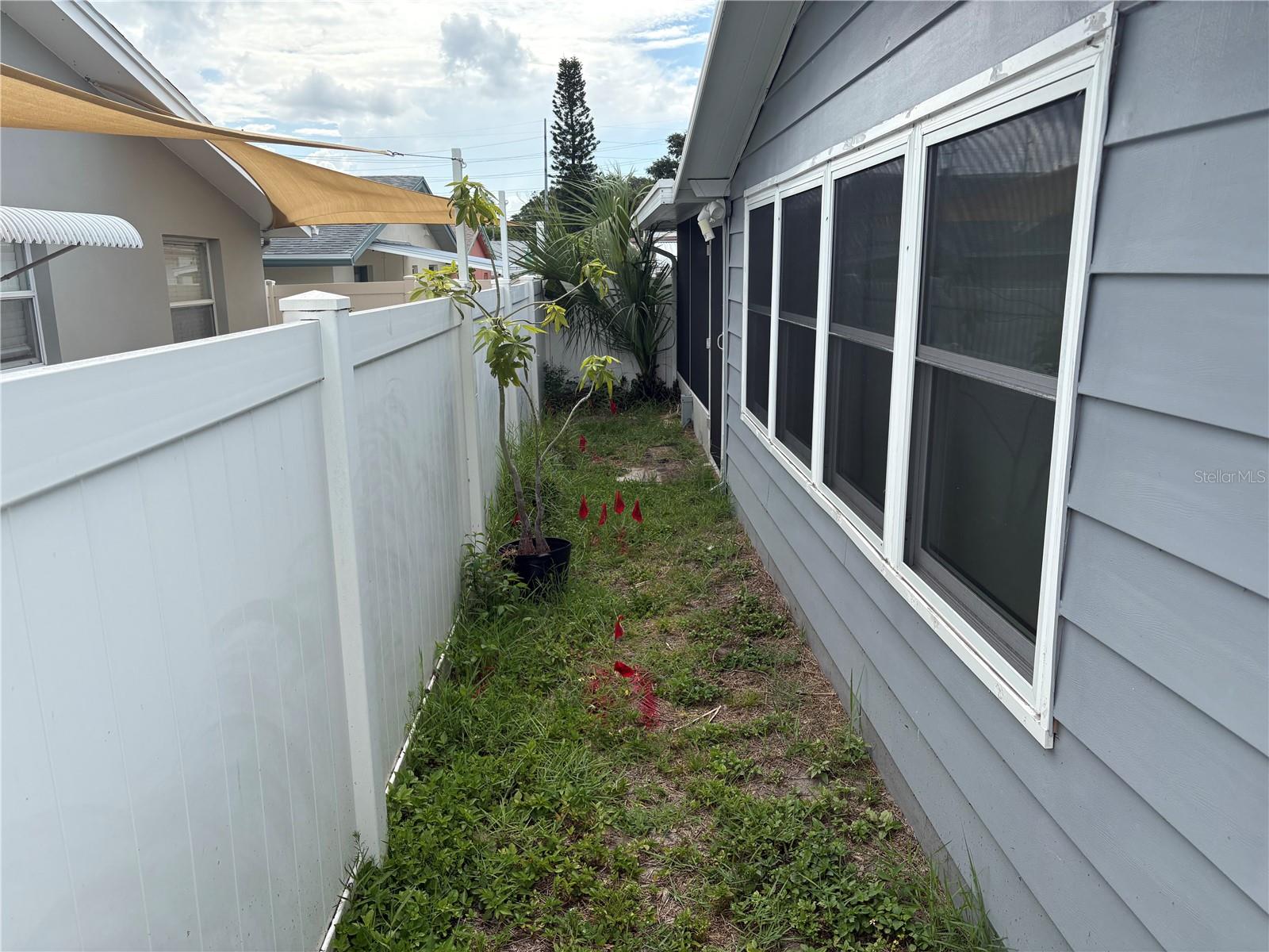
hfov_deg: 67.3
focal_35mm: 26
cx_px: 634
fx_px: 953
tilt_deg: -11.9
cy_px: 476
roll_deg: +1.3
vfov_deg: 53.1
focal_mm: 5.96
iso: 64
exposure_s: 1/2364
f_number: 1.6
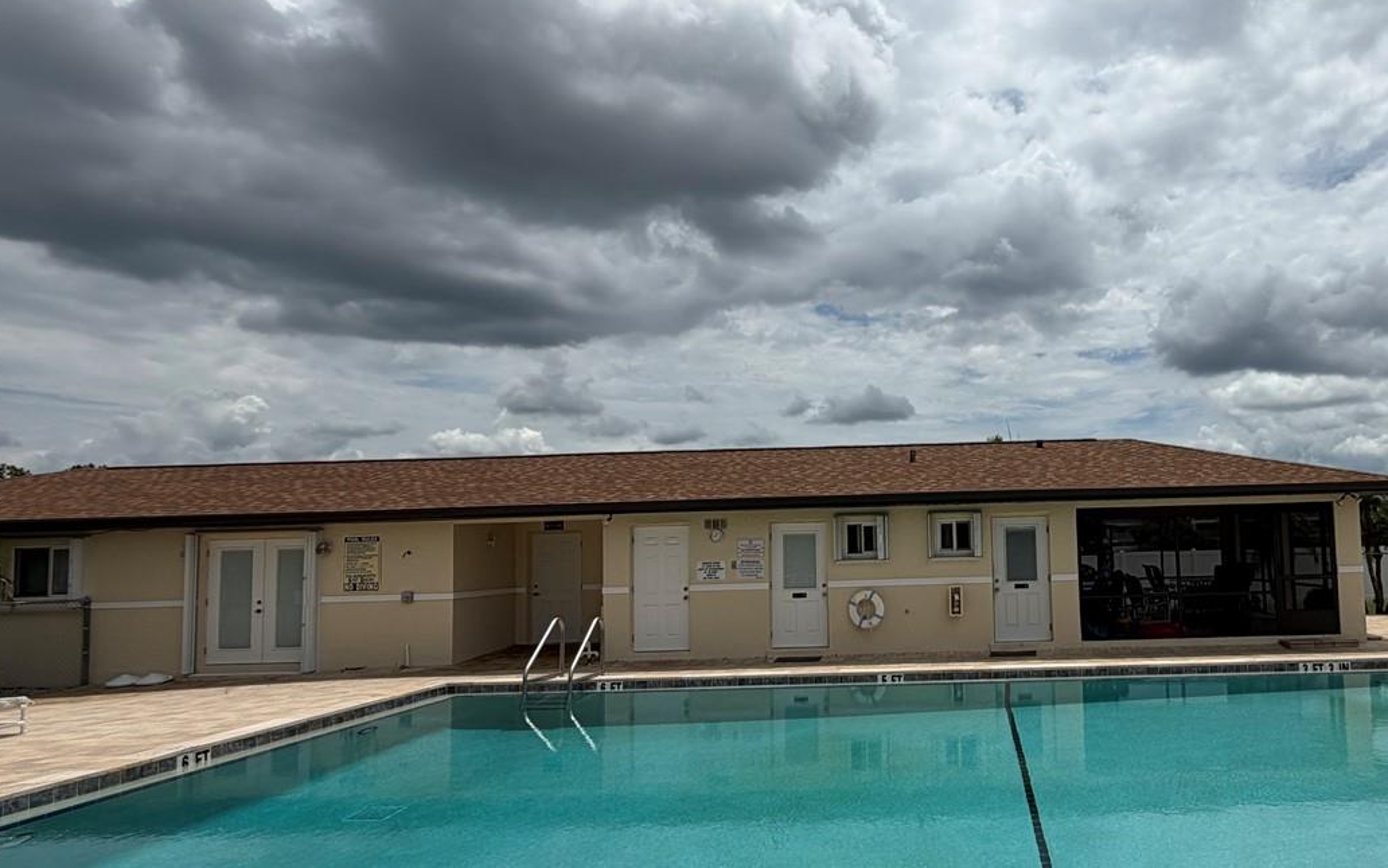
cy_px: 493
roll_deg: +1.2
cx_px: 959
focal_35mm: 23
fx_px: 870
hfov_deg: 74.0
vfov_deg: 52.8
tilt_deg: +4.1
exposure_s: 1/2841
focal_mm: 2.22
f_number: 2.2
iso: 20
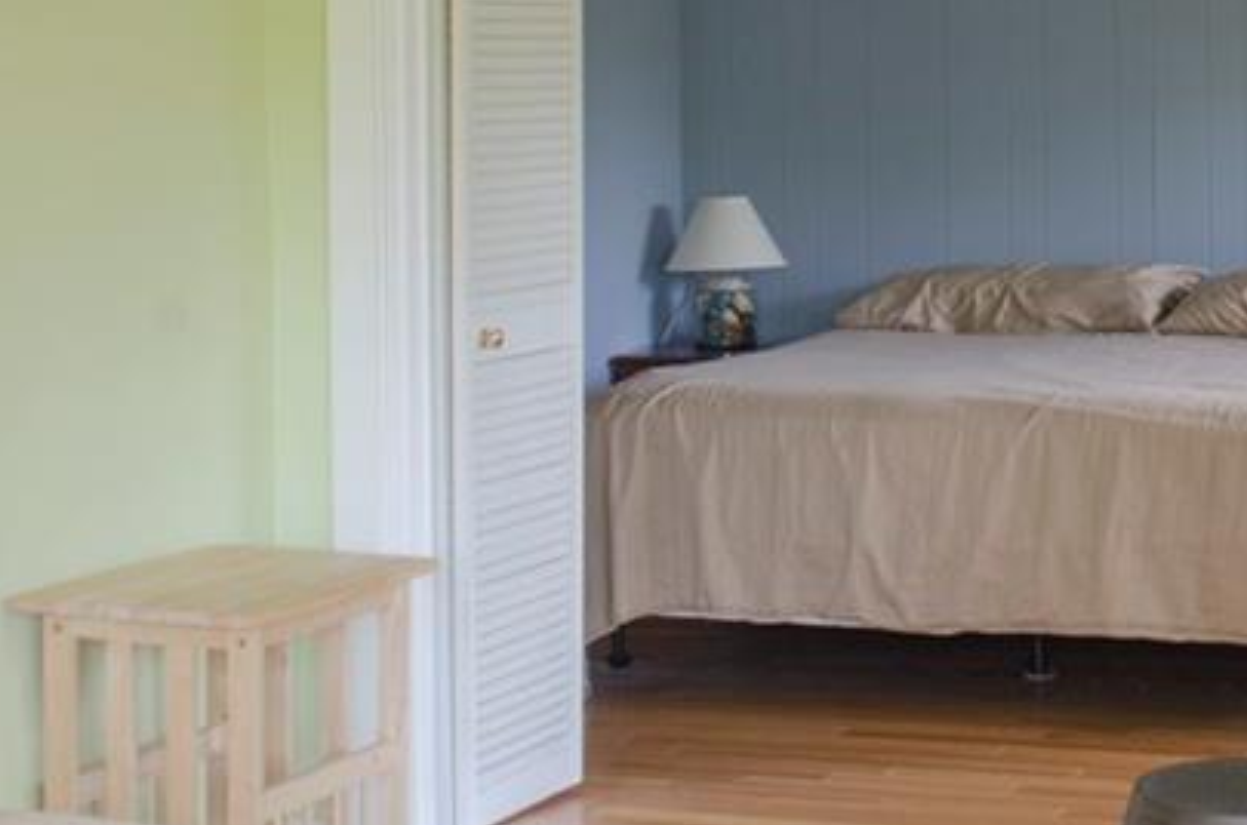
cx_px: 1053
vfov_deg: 14.8
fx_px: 3145
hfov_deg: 22.0
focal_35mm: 91
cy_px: 94
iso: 200
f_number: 13
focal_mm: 24
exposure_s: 1/1.67
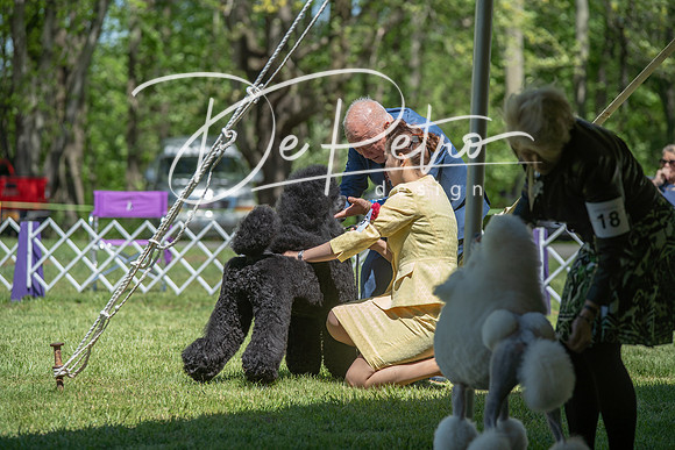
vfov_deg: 9.2
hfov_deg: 13.7
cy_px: 225
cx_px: 338
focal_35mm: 150
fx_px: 2813
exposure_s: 1/400
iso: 100
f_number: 5
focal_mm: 150
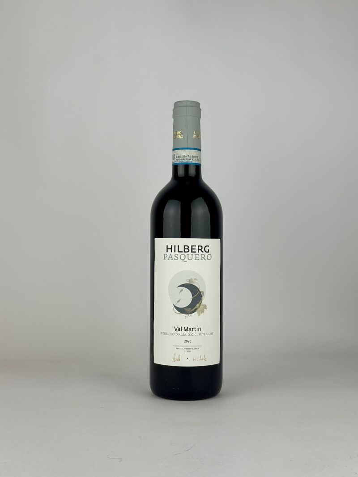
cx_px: 179
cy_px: 238
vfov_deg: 39.7
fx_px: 662
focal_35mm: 48
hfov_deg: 30.3
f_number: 1.78
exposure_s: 1/1107
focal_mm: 6.86
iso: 80
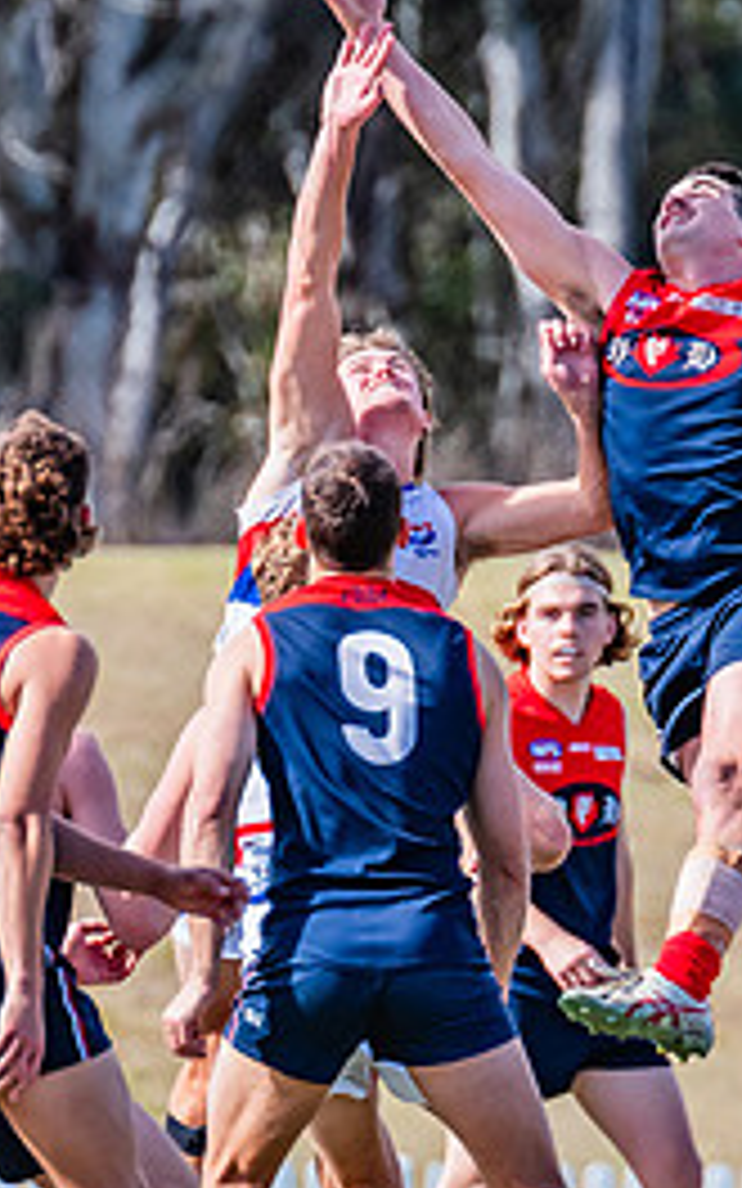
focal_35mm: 1356
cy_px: 684
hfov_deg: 1.0
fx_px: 43873
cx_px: 347
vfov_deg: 1.6
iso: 800
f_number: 6.3
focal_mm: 420
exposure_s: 1/2000
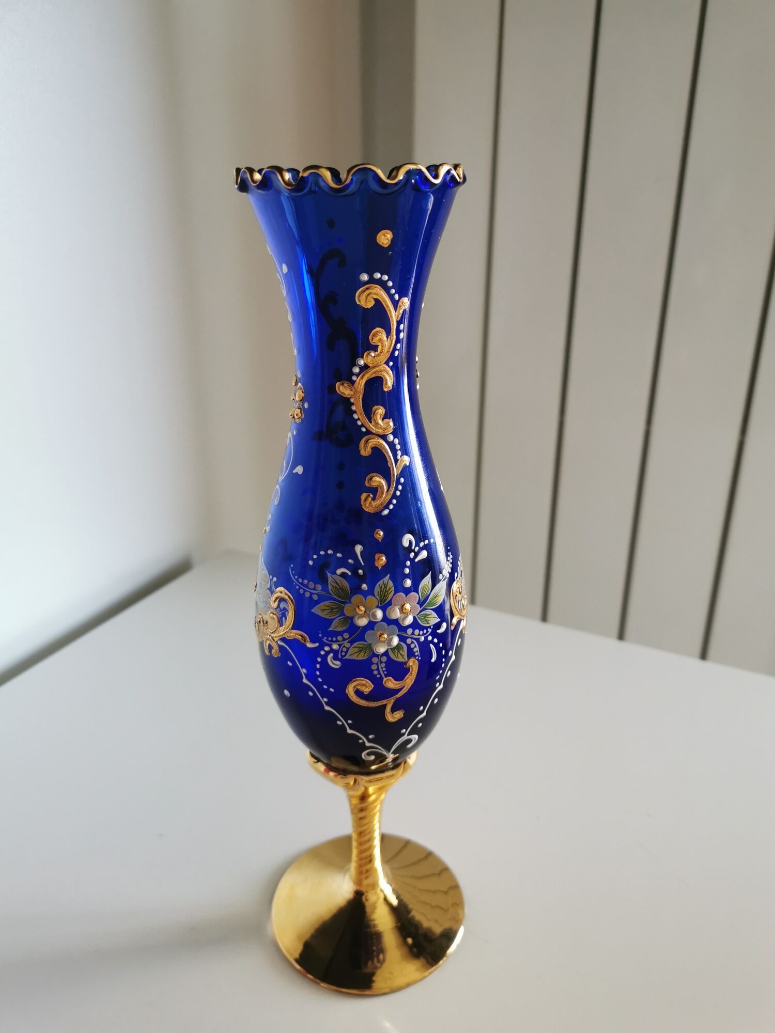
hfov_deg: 51.4
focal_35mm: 27
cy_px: 516
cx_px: 388
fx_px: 806
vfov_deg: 65.3
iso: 200
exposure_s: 1/50
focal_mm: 5.58
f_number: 1.8
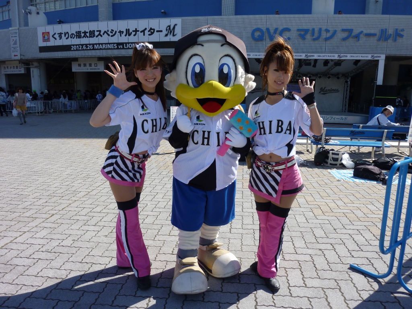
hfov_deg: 69.4
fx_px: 298
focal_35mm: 25
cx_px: 206
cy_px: 154
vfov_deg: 54.9
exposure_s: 1/640
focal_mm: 4.5
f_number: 3.3
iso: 80
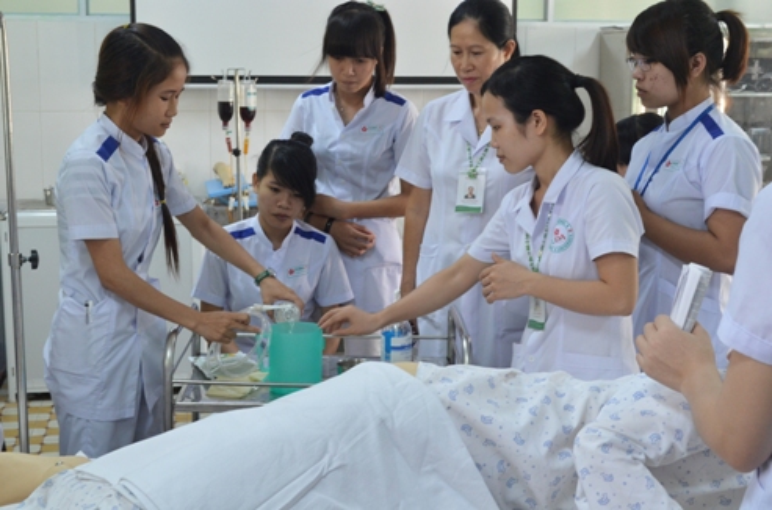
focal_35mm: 54
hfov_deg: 37.0
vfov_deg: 24.9
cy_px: 255
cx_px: 386
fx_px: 1155
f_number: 9
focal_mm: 36
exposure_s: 1/25
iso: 800
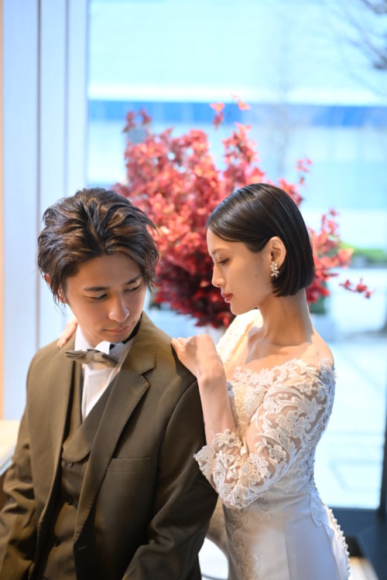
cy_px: 290
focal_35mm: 35
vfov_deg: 54.4
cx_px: 194
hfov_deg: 37.9
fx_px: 564
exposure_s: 1/250
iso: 1250
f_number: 1.6
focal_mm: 35
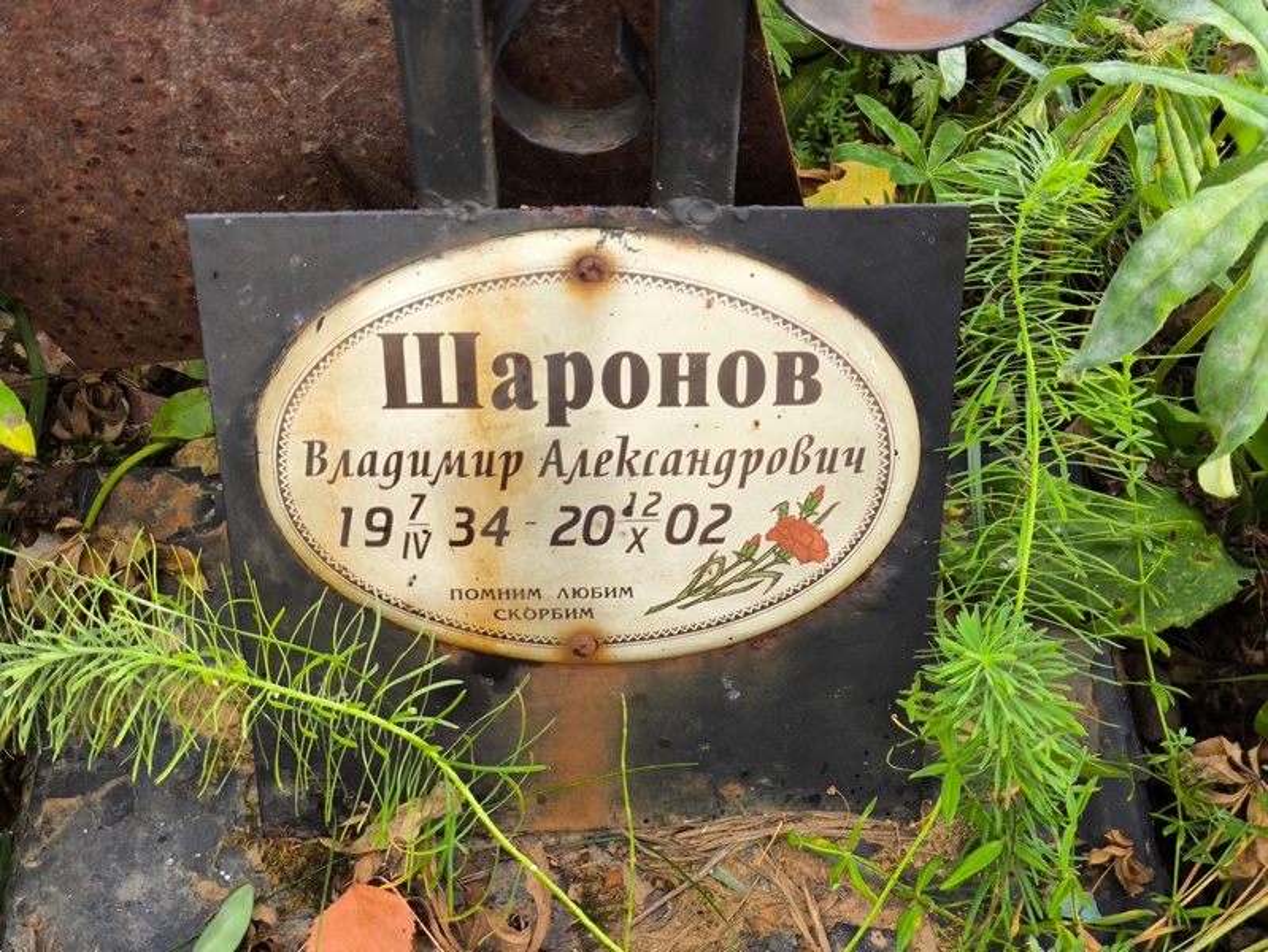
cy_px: 476
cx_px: 634
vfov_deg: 29.1
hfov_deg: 38.2
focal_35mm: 50
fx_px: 1832
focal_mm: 4.71
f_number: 1.7
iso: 50
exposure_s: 1/173
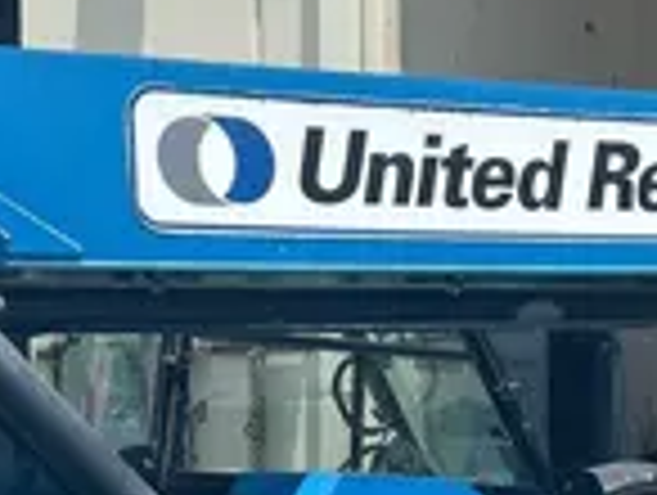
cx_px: 387
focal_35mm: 98
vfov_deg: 14.7
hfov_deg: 20.0
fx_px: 1863
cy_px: 569
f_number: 1.5
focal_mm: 5.7
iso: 50
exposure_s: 1/3571
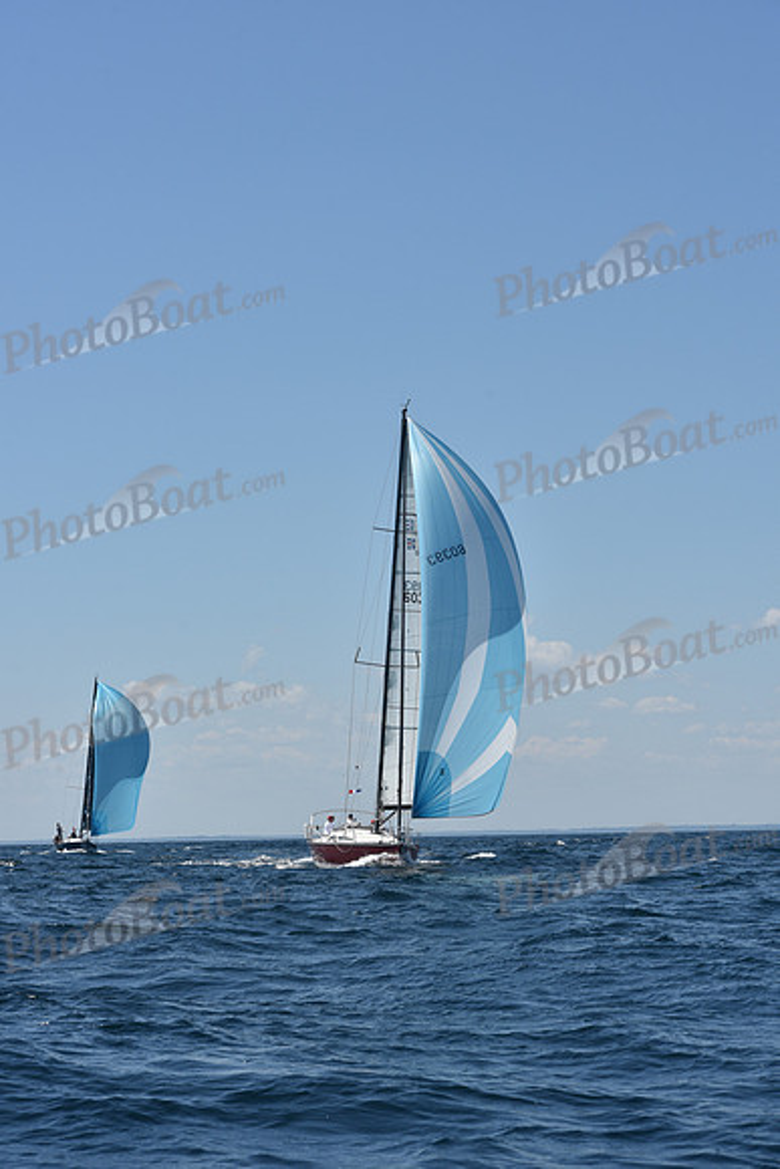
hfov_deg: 16.7
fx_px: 2663
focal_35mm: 82
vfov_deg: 24.8
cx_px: 390
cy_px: 584
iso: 200
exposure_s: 1/1000
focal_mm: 82
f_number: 8
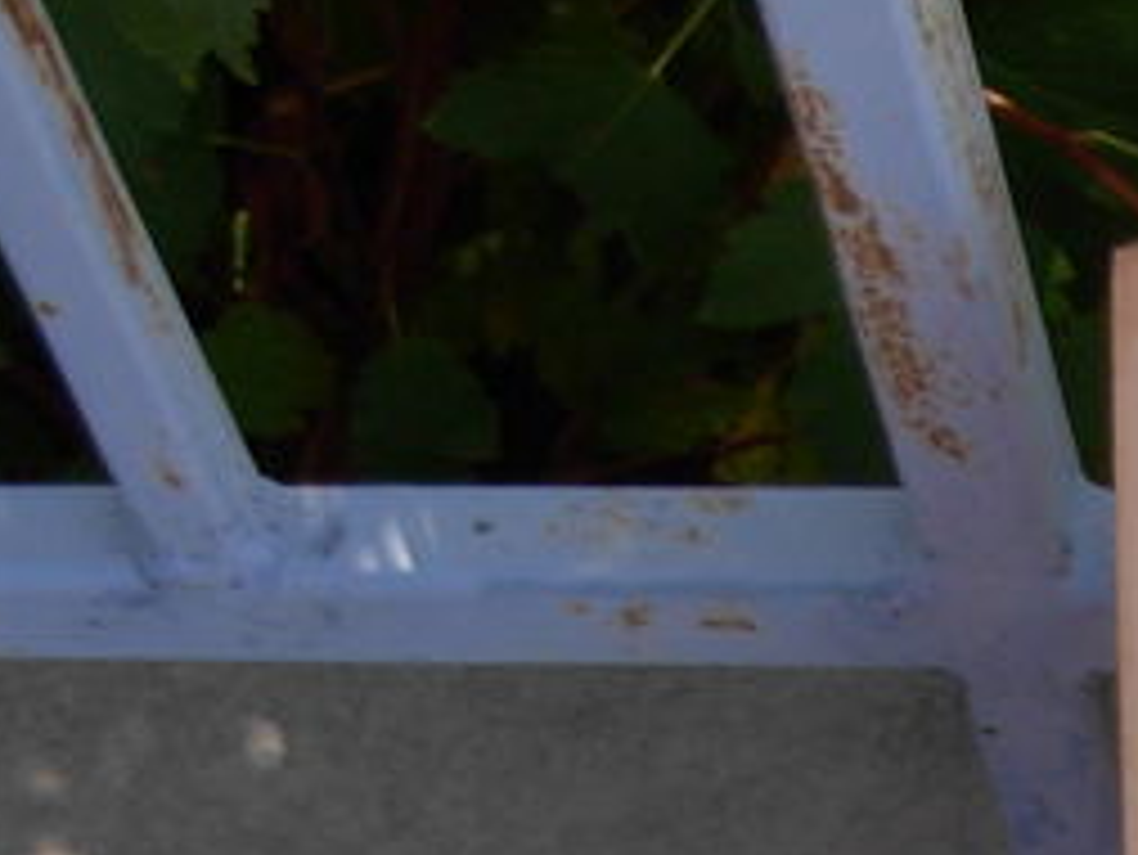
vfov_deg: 9.4
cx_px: 1925
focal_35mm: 150
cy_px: 1629
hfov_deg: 12.3
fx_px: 4934
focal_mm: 6.3
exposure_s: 1/203
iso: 79
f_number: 2.9
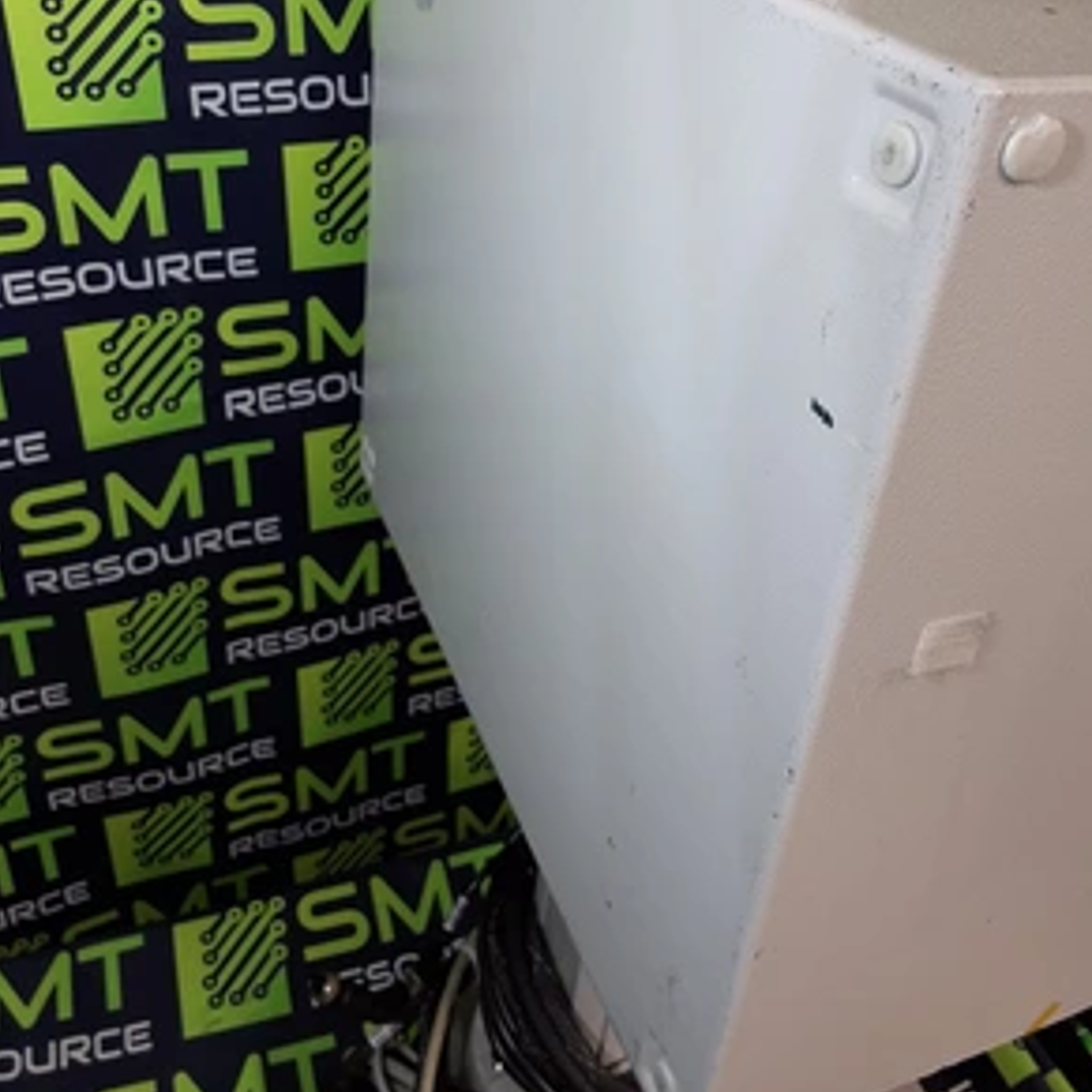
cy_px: 360
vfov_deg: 47.6
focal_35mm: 34
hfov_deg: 48.4
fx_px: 1213
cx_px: 559
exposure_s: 1/40
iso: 64
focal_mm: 2.91
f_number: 1.9
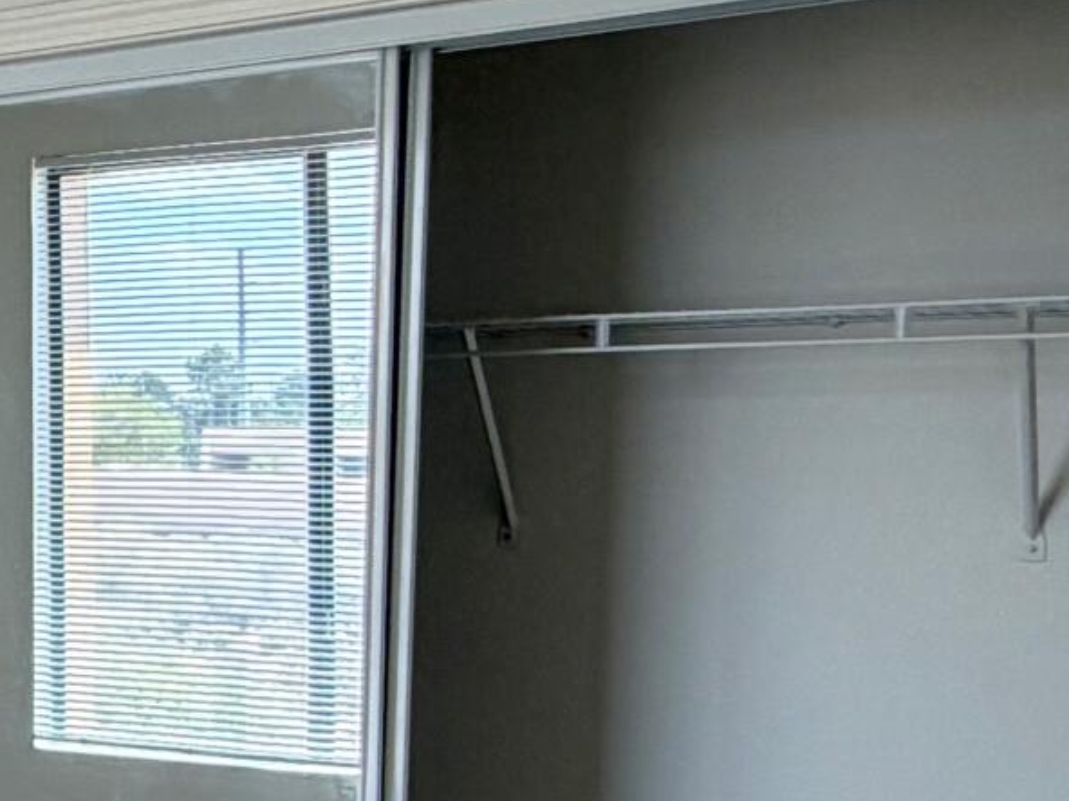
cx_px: -730
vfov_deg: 20.6
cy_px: 577
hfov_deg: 21.0
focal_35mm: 71
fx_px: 2193
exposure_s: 1/120
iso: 50
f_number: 2.2
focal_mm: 2.22
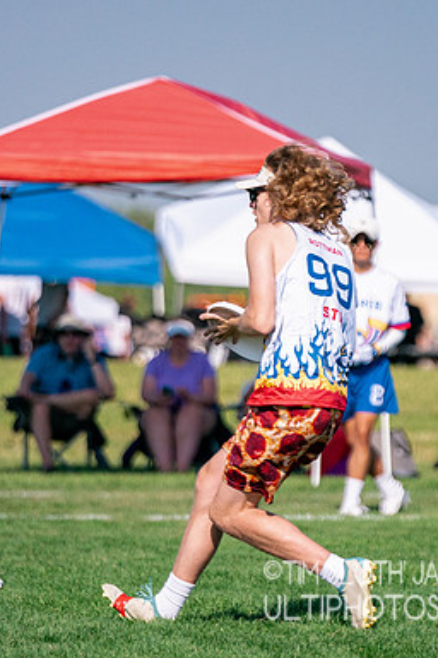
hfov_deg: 3.6
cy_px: 398
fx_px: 7026
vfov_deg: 5.4
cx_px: 283
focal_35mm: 385
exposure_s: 1/32000
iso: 1000
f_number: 2.8
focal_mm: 200
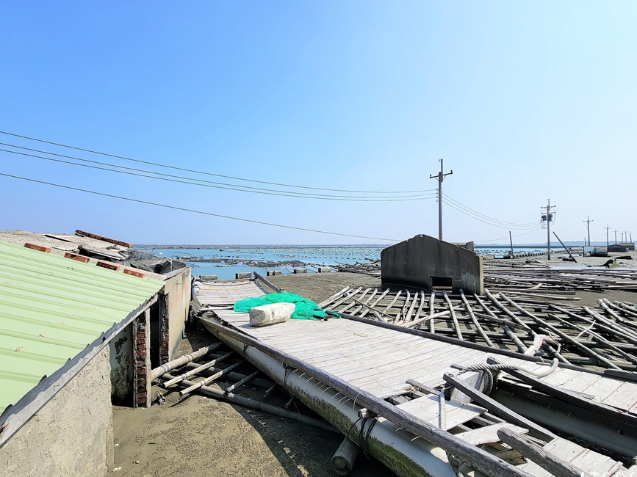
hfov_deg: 98.0
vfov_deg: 81.7
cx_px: 293
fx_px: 276
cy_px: 236
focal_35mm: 15
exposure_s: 1/2693
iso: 50
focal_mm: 2.2
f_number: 2.2
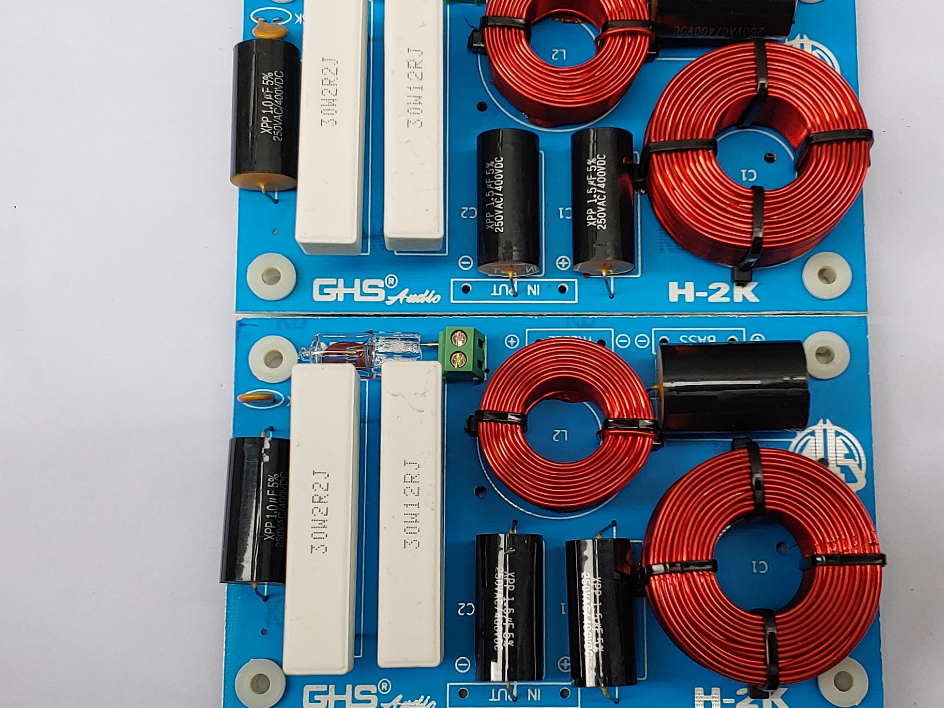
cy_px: 340
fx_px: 1473
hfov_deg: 35.5
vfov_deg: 27.0
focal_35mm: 54
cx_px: 529
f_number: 1.5
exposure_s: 1/120
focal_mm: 4.23
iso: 50
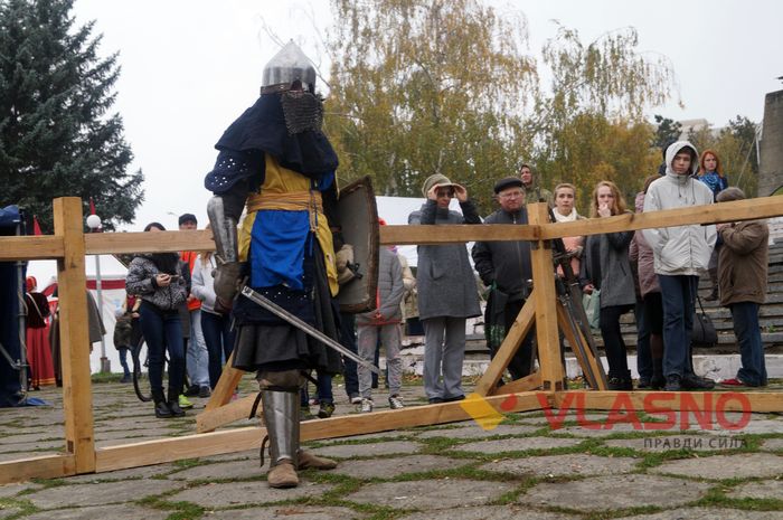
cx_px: 392
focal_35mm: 52
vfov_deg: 25.7
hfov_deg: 37.9
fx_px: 1141
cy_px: 260
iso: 200
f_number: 6.3
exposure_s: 1/60
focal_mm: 35
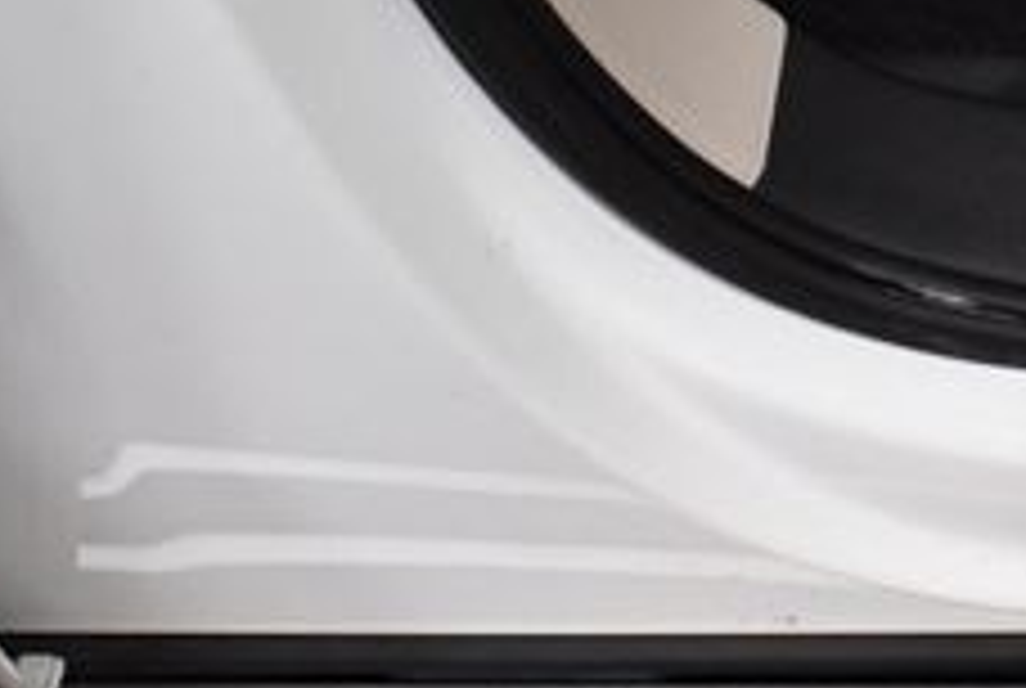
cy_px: 382
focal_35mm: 101
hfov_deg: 19.2
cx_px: 1170
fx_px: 2884
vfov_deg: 13.6
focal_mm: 18
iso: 900
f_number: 3.5
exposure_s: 1/125
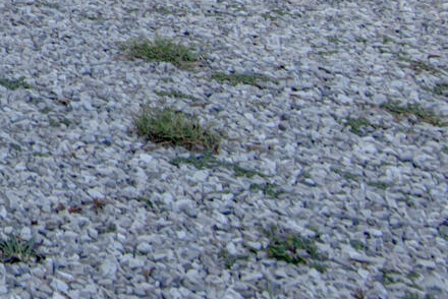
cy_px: -352
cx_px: -631
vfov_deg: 11.1
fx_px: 1357
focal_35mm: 109
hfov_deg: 13.5
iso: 100
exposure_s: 1/125
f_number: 6.7
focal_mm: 16
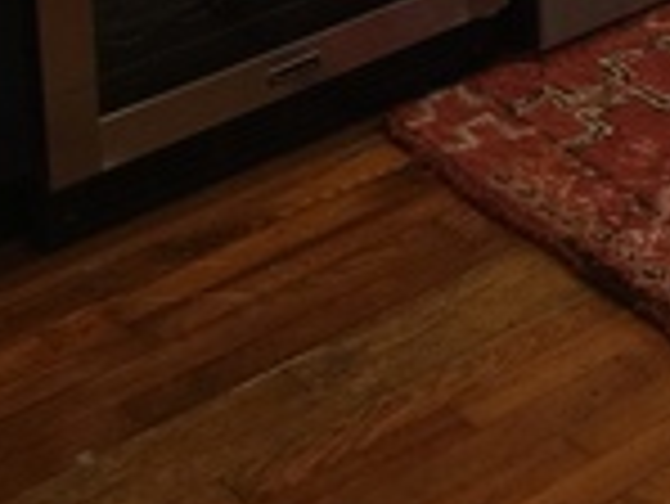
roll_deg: -2.2
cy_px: -608
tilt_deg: -14.7
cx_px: 978
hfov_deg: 14.3
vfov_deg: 10.2
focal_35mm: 130
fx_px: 2518
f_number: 2.2
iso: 32
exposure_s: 1/15
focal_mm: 4.15
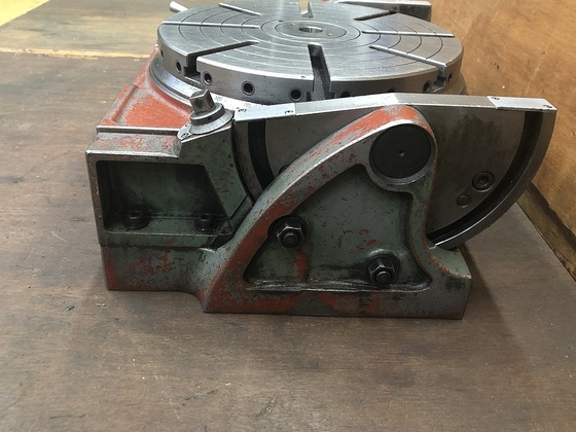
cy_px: 207
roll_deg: -2.2
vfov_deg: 44.2
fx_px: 532
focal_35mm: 32
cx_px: 289
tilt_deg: -31.9
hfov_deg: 56.8
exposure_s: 1/10
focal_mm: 3.99
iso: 100
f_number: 1.8
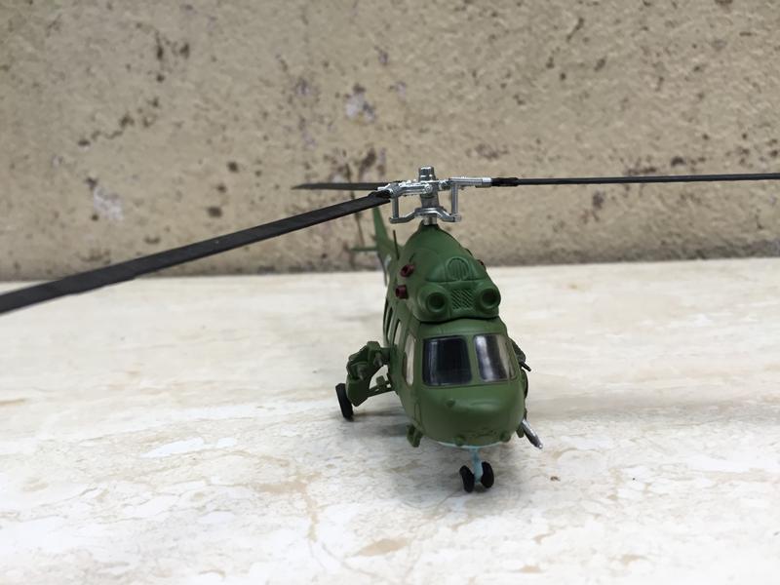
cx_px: 390
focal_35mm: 29
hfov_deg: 61.7
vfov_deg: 48.2
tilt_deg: -11.6
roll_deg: +1.5
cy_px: 292
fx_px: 653
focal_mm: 4.15
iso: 32
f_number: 2.2
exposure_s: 1/33
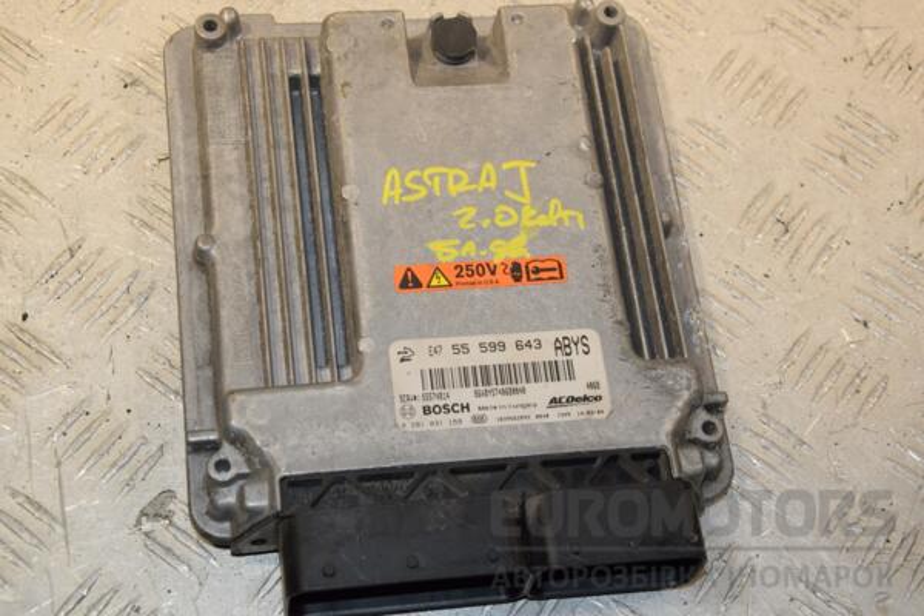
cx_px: 462
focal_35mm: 68
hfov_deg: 29.9
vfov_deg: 20.2
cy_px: 308
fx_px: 1732
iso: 800
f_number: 8
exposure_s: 1/200
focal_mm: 45
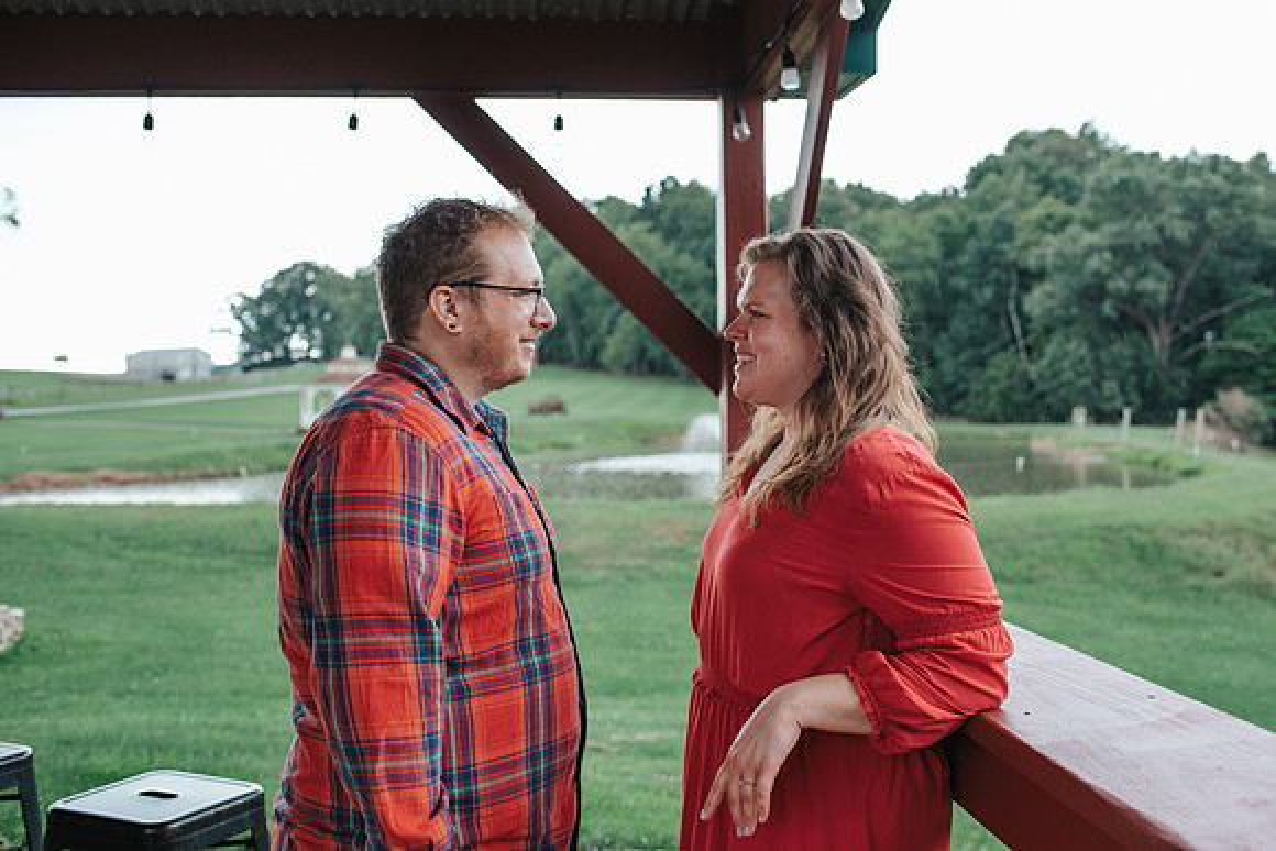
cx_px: 683
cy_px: 396
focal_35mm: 38
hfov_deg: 50.9
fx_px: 1338
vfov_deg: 35.3
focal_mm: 35
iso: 320
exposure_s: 1/250
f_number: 2.8
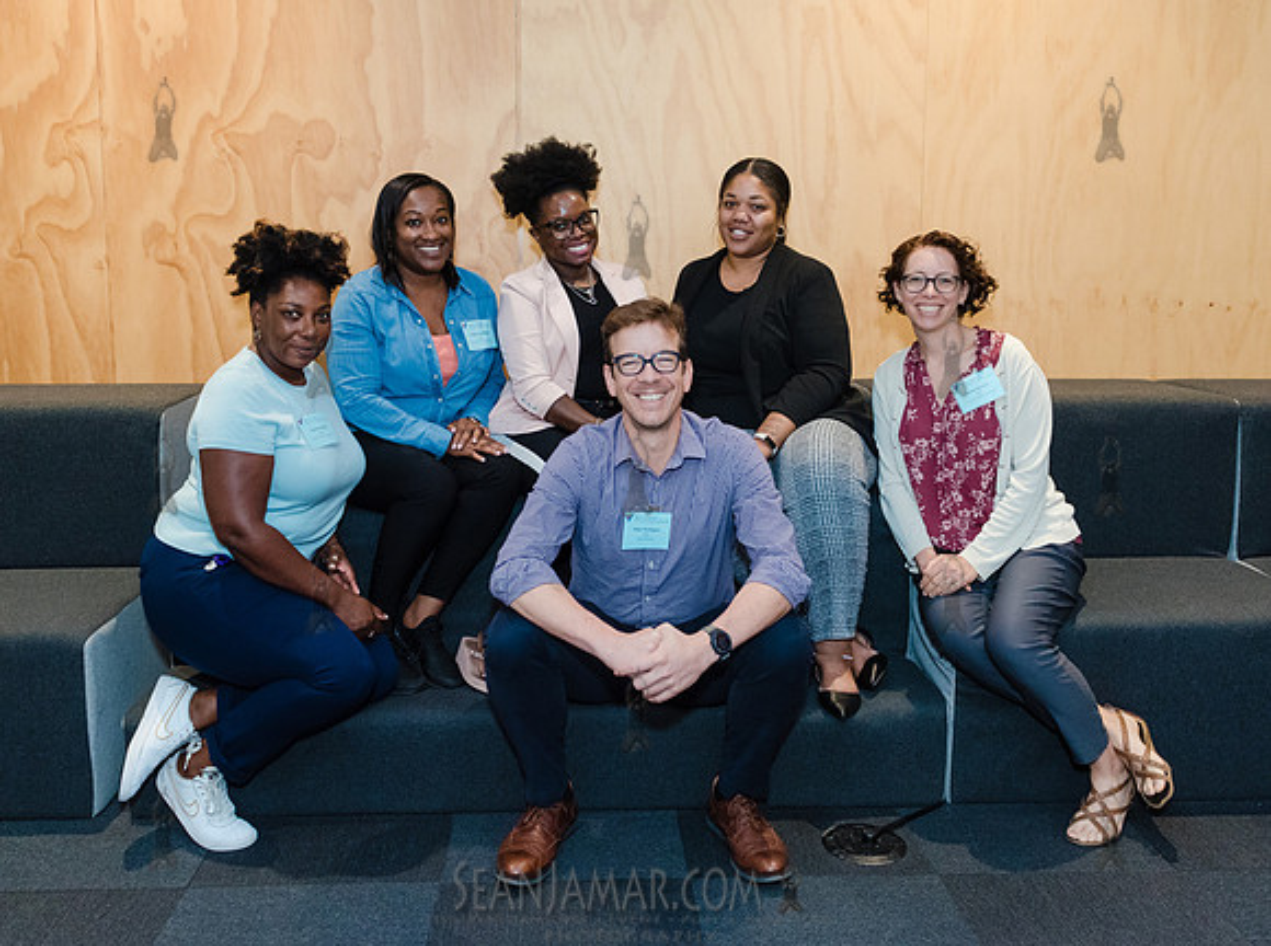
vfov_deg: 45.3
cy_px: 397
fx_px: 1130
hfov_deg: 58.7
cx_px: 602
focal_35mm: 31
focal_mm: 24
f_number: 4.5
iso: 2500
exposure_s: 1/250
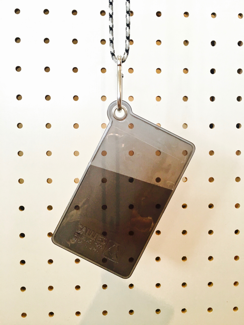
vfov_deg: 61.7
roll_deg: +0.4
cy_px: 162
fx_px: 273
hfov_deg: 48.2
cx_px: 122
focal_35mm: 29
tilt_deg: -1.0
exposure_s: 1/30
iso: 100
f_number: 2.2
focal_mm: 4.15
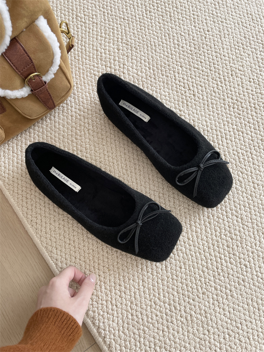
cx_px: 132
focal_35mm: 26
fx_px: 264
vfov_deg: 67.3
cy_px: 176
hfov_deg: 53.1
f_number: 1.6
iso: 125
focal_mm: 4.2
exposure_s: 1/121
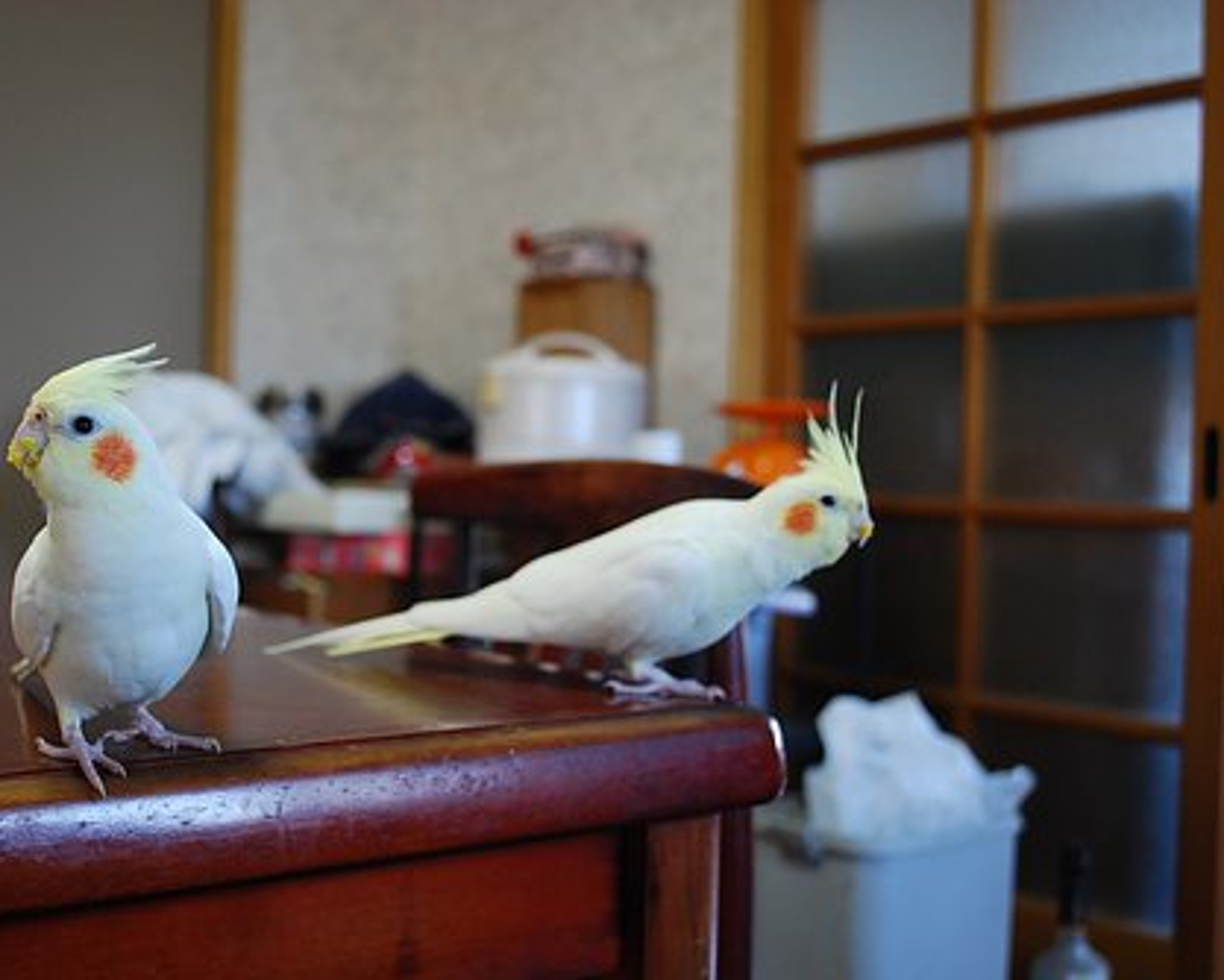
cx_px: 484
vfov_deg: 33.5
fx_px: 1631
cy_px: 500
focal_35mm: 45
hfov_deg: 40.9
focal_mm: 26
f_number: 4.2
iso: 720
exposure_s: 1/30
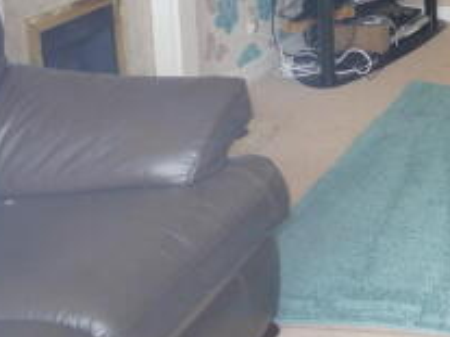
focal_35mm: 79
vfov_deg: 17.9
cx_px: 603
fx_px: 1026
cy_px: -49
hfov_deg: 22.0
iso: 250
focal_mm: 14
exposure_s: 1/30
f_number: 3.5
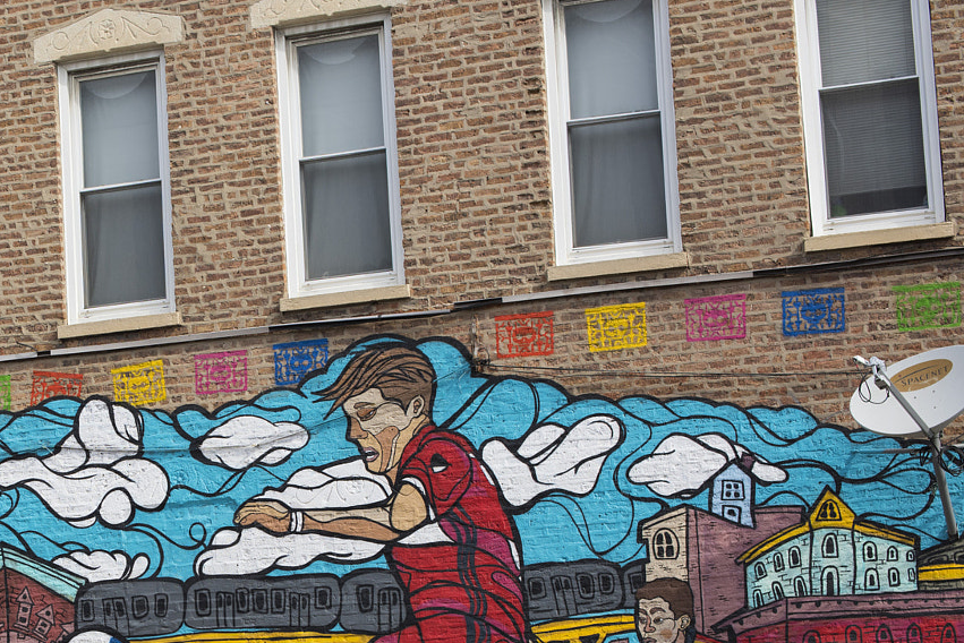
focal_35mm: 94
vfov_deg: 14.4
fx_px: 2518
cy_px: 597
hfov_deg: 21.2
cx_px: 95
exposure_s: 1/320
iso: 100
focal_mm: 50
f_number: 8
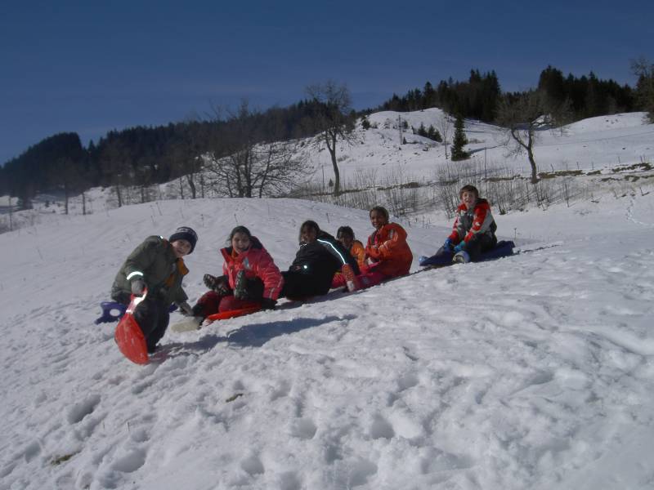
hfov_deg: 47.9
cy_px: 245
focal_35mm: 39
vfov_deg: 36.8
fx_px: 737
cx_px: 327
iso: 100
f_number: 4.7
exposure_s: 1/2000
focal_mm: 8
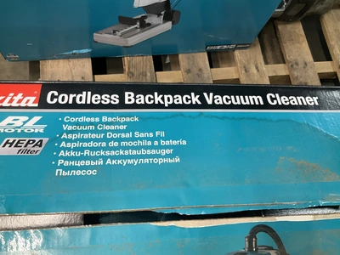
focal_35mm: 29
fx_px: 285
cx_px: 170
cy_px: 128
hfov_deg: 61.7
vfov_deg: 48.2
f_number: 1.8
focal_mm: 3
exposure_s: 1/60
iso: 100
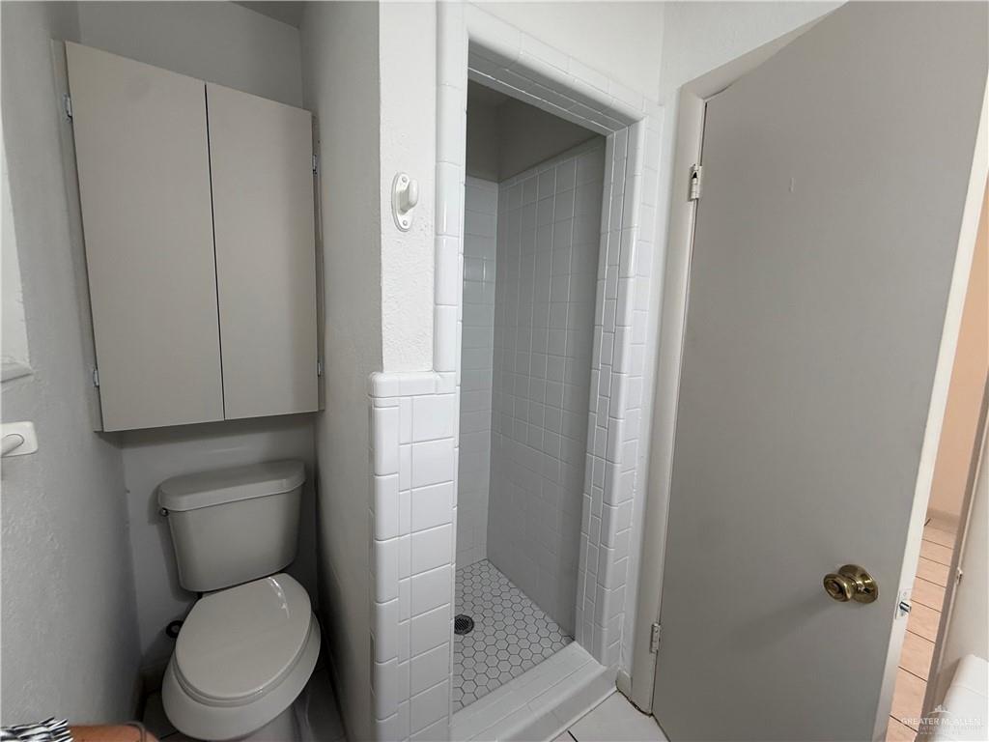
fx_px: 400
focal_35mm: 14
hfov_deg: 102.1
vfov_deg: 85.7
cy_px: 371
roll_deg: -1.8
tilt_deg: -5.8
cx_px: 494
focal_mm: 2.22
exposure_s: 1/120
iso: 125
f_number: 2.2
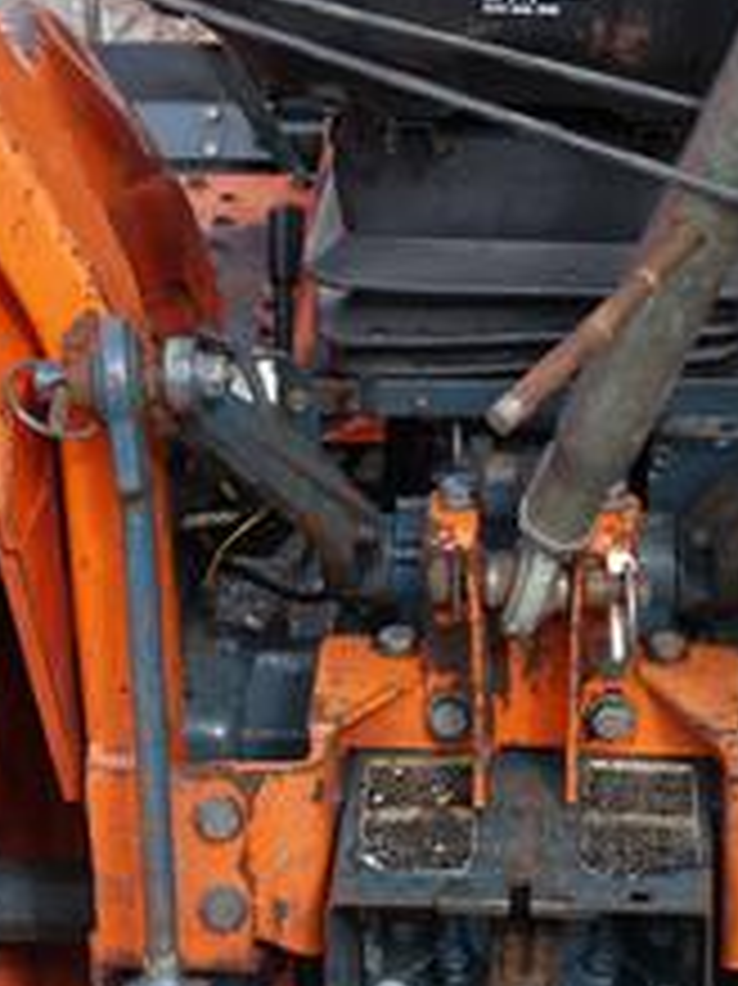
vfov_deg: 16.8
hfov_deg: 12.6
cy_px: 729
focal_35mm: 117
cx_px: 576
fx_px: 3329
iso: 100
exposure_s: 1/200
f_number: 6.3
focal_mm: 20
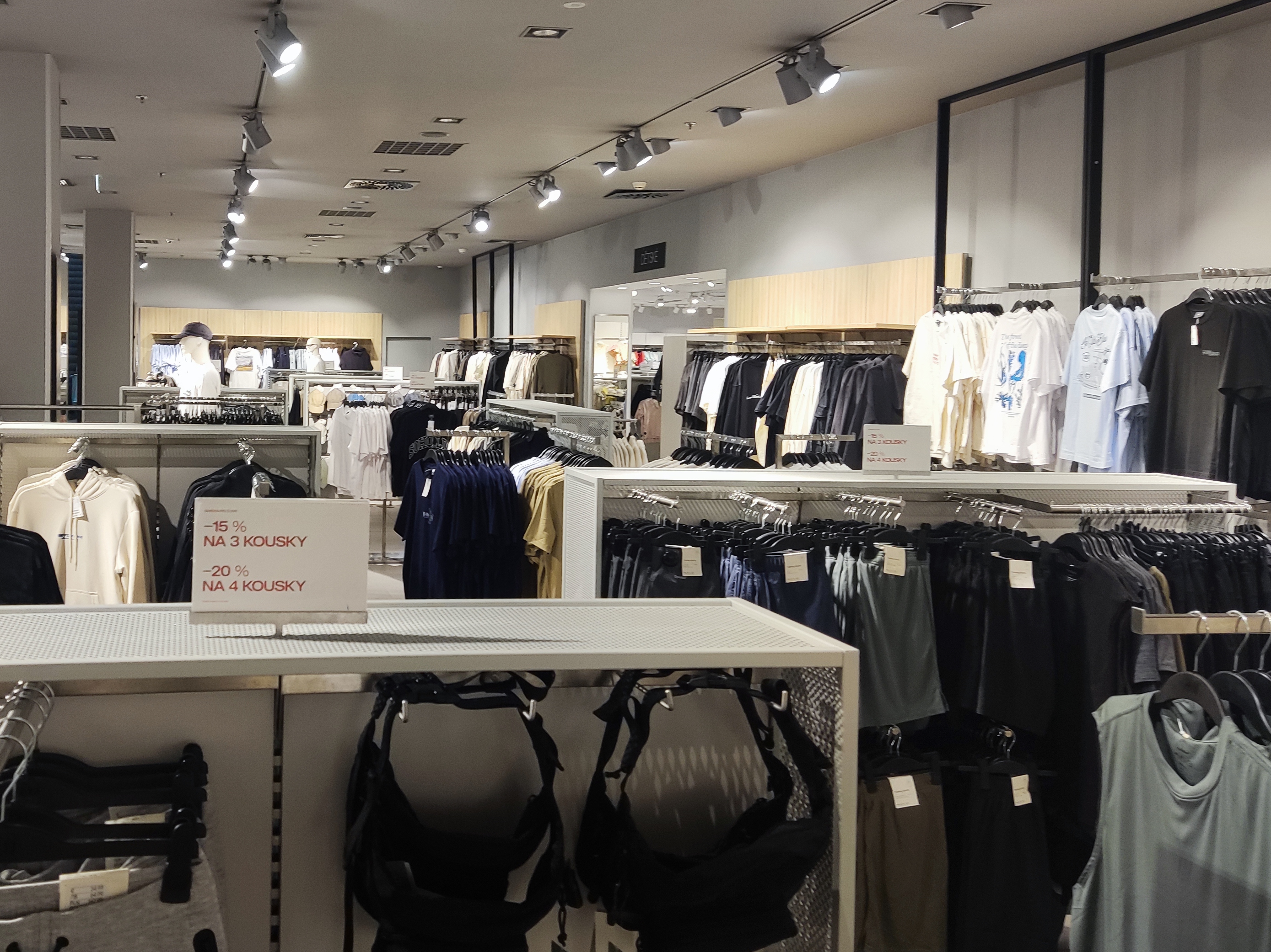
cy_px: 391
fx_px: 1322
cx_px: 405
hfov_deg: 50.3
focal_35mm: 36
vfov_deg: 39.5
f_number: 1.79
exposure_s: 1/50
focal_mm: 4.71
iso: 88
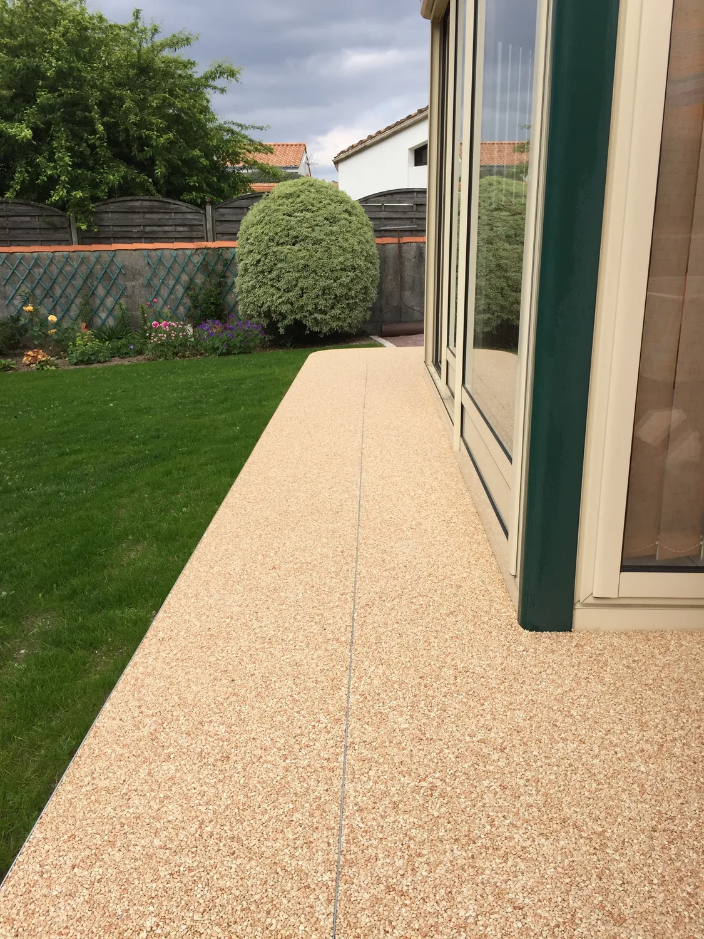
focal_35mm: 29
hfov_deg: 48.2
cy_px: 470
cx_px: 352
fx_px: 786
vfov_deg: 61.7
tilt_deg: -15.2
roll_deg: -0.9
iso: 32
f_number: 2.2
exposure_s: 1/1130
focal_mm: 4.15
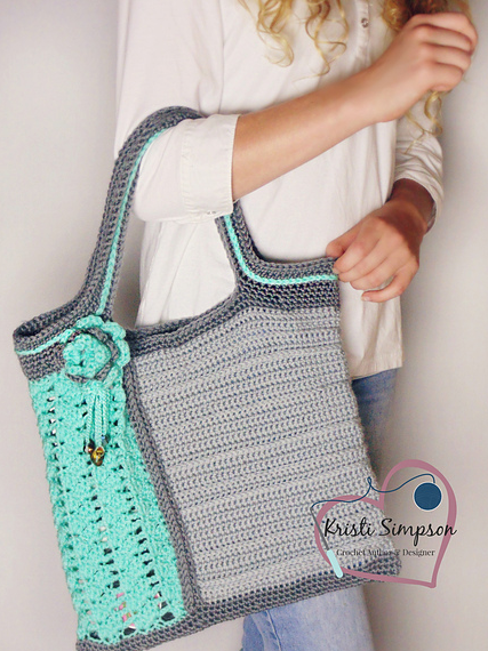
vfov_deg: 26.7
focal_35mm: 73
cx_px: 226
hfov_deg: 20.1
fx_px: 1373
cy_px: 338
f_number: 4.1
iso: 320
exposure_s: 1/30
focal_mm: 11.7
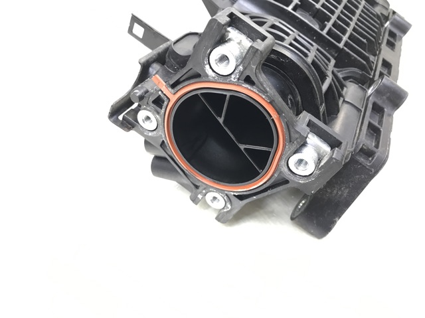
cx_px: 212
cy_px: 159
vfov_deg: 49.7
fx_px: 344
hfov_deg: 63.5
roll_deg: -12.6
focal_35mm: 28
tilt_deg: -39.6
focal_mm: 3.99
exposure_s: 1/25
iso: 32
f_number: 1.8
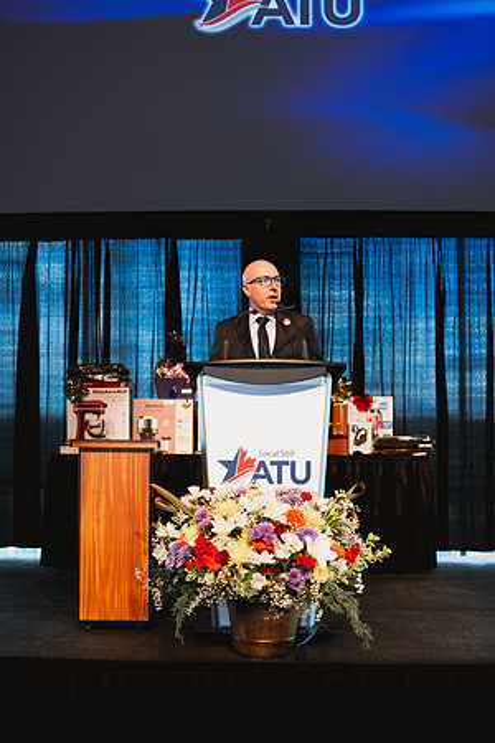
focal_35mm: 50
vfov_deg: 39.6
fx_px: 1031
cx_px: 248
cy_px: 372
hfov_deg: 27.0
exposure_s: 1/320
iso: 3200
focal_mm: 50
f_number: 2.5
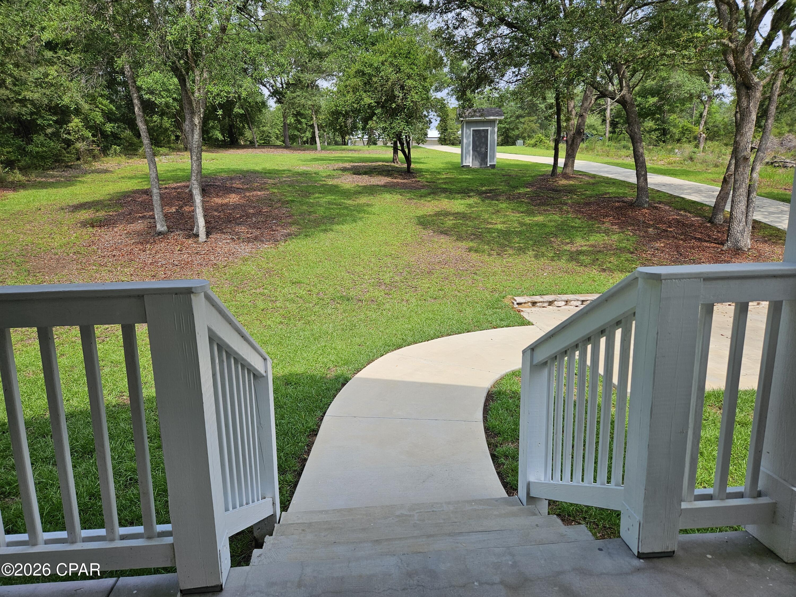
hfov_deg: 73.9
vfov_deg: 58.9
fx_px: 529
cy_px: 298
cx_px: 398
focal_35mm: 23
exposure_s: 1/1488
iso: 32
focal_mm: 5.4
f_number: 1.8
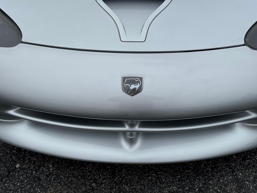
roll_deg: -1.5
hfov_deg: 39.7
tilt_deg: -43.9
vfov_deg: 30.3
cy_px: 96
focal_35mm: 48
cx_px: 128
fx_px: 356
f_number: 1.78
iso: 64
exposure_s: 1/3425
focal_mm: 6.76
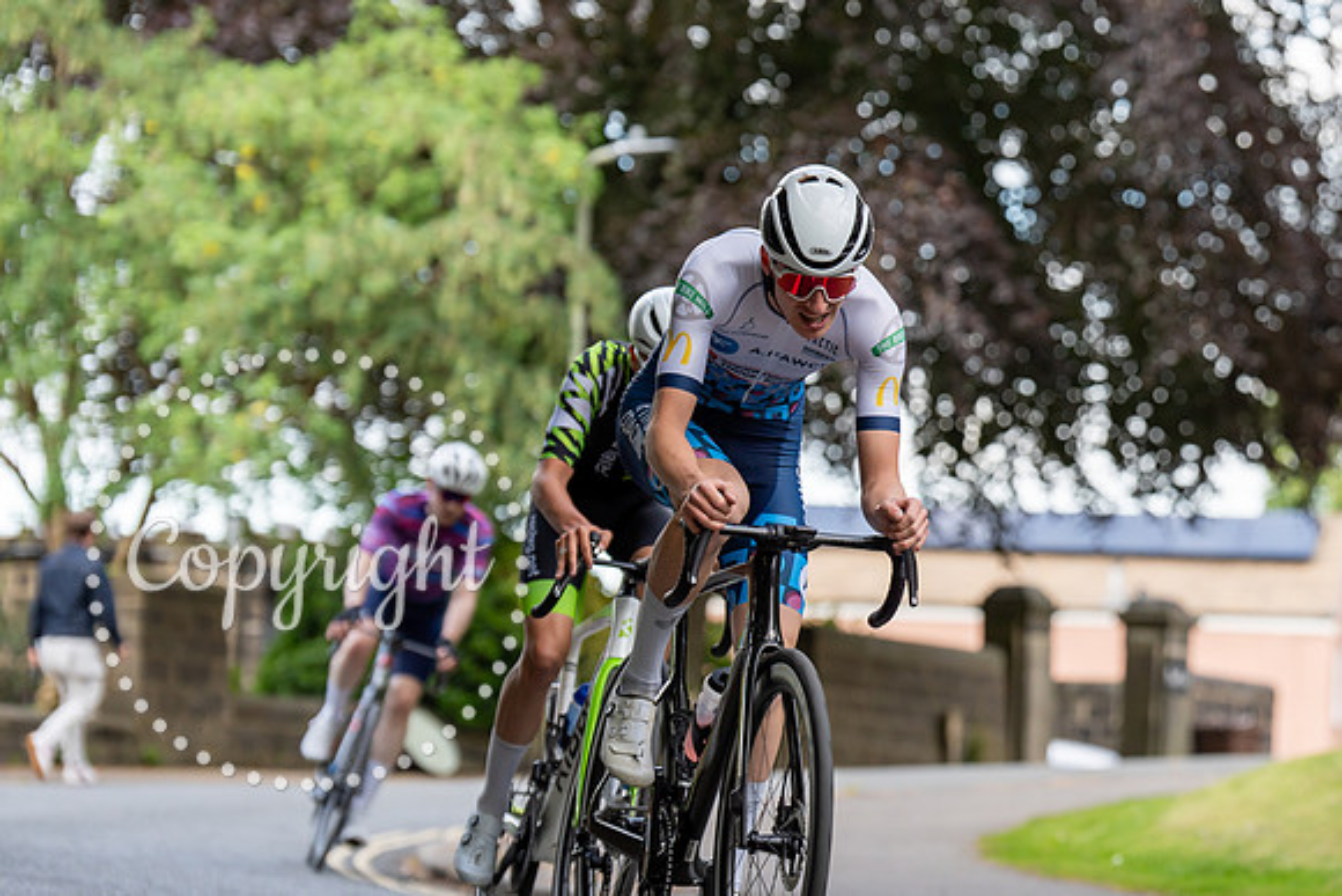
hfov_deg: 13.3
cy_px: 342
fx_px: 5760
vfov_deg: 8.9
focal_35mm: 154
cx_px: 829
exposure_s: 1/800
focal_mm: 125
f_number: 3.5
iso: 400
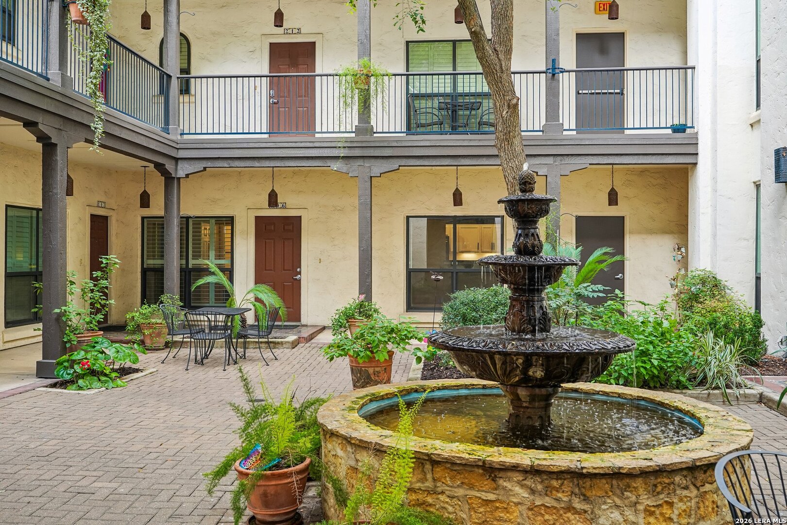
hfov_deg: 56.5
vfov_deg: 39.4
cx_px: 394
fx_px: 732
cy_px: 262
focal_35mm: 34
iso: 400
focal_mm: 33.5
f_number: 8
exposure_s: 1/15
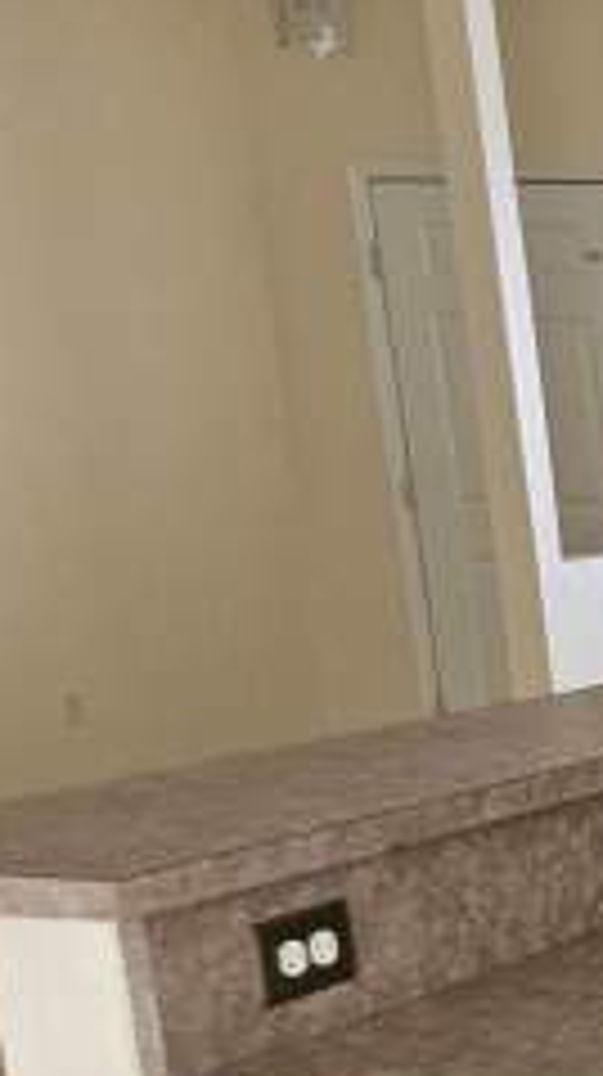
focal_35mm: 84
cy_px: 977
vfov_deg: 24.6
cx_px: 1750
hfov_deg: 10.6
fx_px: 2394
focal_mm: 5.4
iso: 250
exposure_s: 1/120
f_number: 1.8
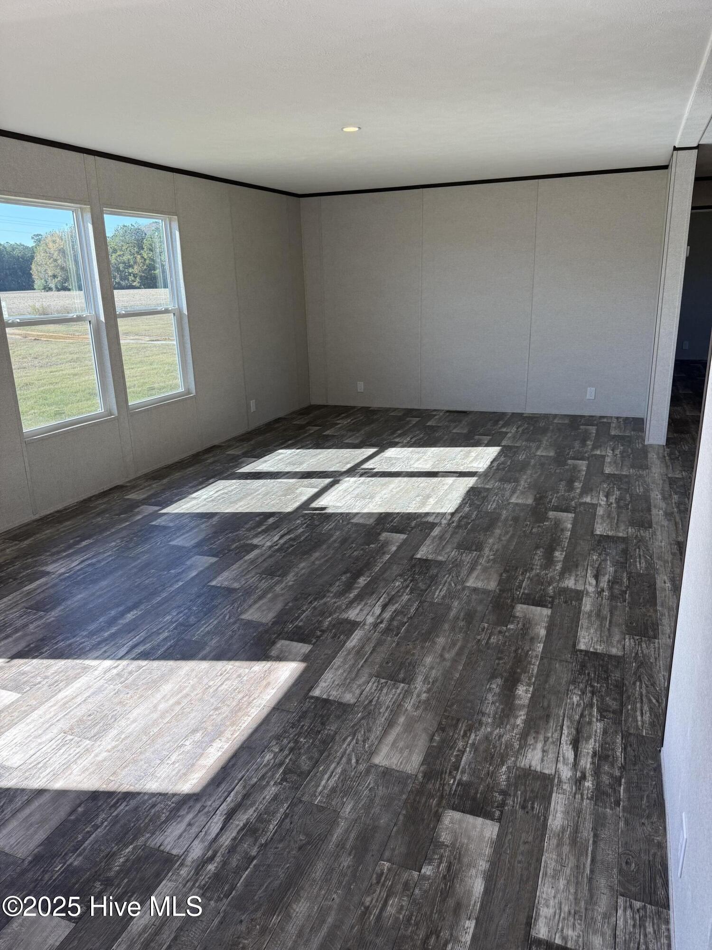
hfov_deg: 56.8
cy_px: 475
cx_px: 356
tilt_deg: -16.5
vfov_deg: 71.6
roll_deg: +1.3
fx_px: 658
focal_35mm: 24
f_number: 1.78
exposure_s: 1/547
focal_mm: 6.76
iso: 100
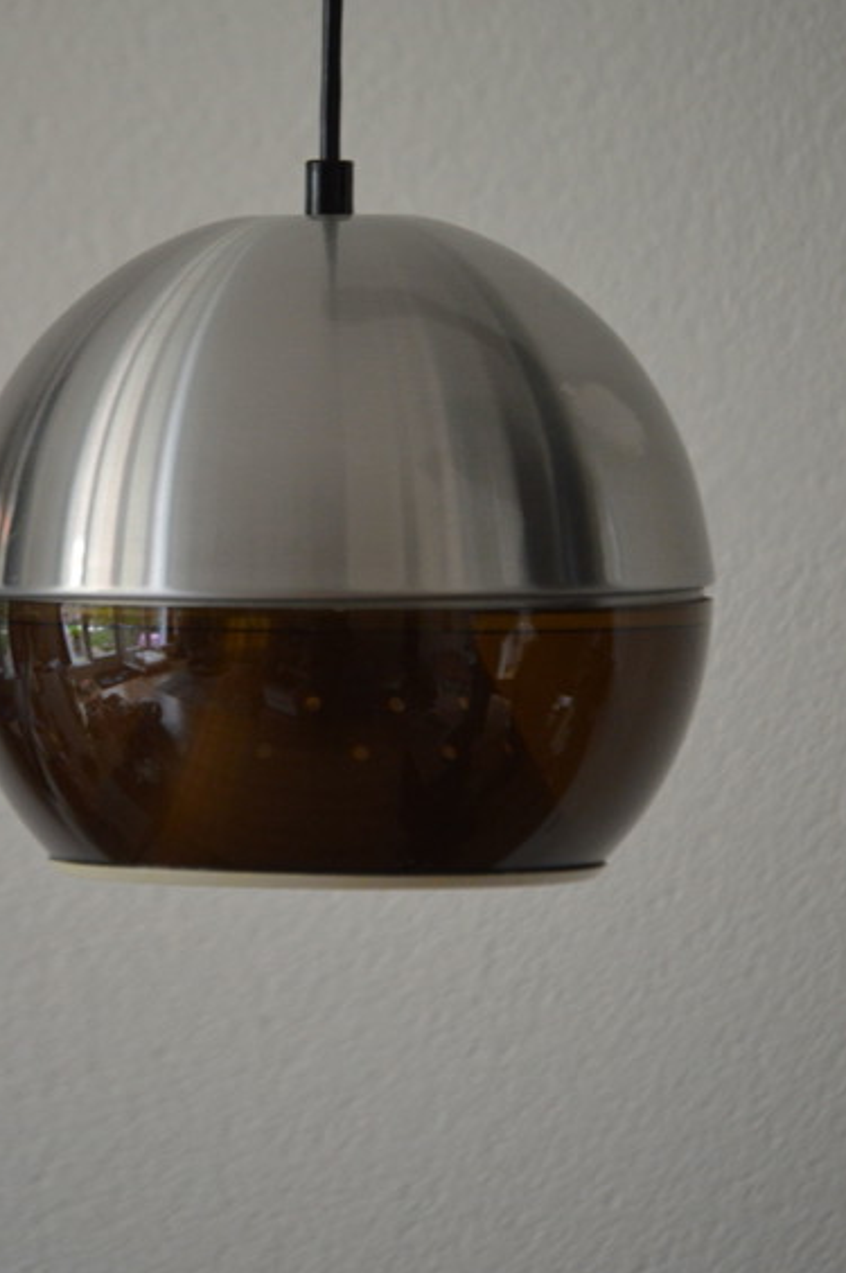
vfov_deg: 7.7
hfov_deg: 5.2
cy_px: 465
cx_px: 289
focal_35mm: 266
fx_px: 9393
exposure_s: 1/125
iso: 1100
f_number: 5
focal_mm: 130
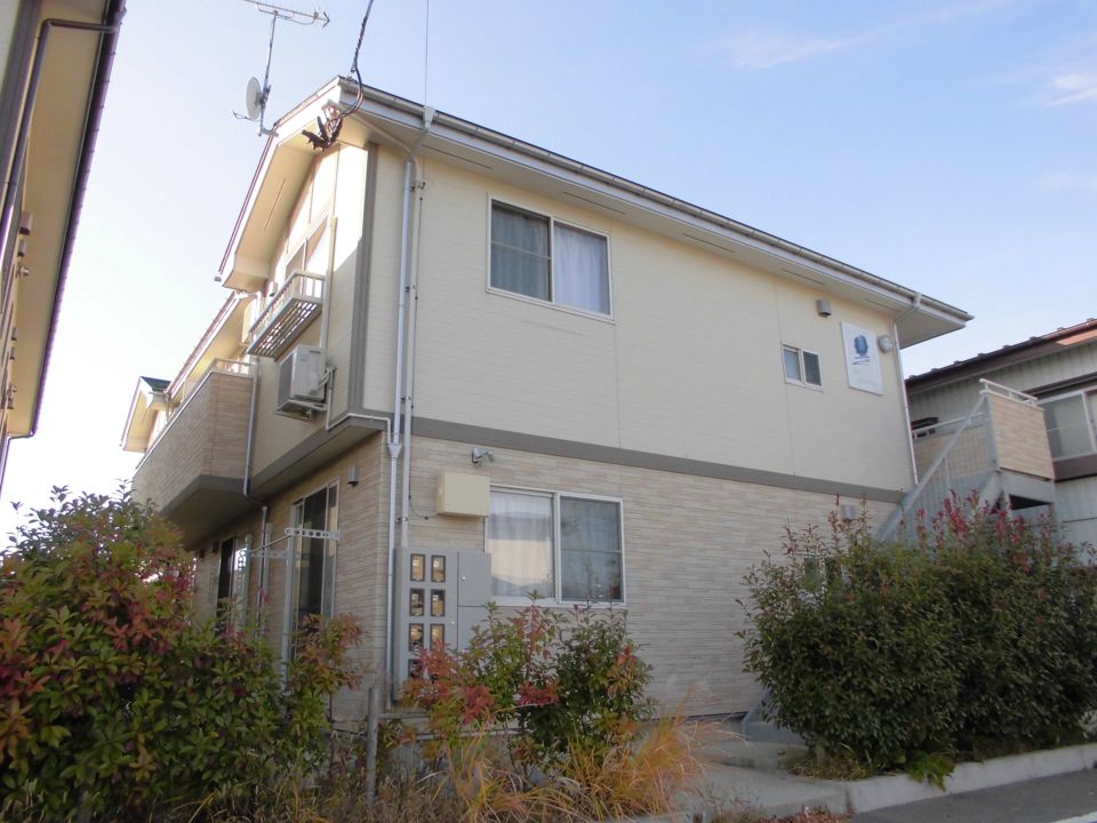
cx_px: 548
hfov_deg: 67.3
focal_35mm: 26
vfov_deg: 53.1
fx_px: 824
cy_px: 412
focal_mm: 4.6
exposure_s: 1/250
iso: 100
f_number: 3.5
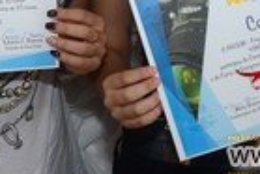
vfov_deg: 10.5
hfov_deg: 16.2
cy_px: -94
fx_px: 911
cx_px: 71
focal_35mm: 126
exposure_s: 1/80
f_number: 5.6
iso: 800
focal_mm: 26
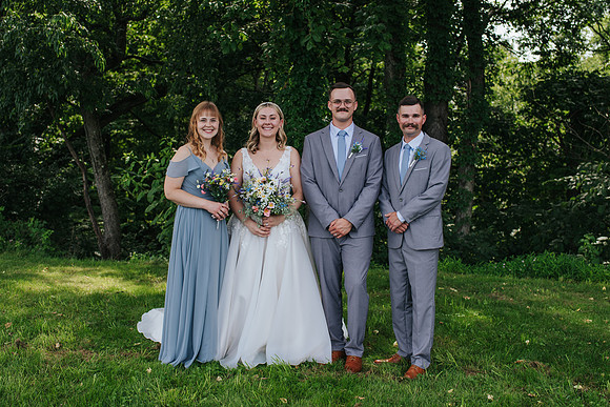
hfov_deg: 46.4
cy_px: 199
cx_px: 298
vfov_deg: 32.0
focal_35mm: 42
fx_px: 711
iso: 100
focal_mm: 35
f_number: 3.2
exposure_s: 1/320
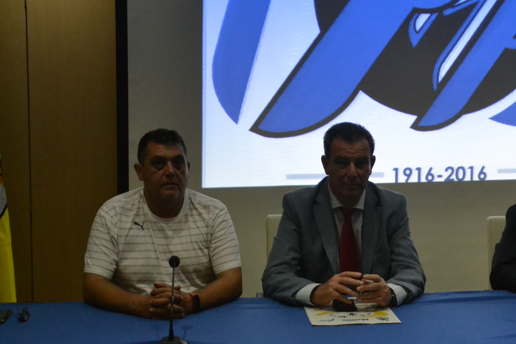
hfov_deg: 29.4
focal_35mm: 67
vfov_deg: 20.3
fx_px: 960
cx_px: 407
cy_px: 168
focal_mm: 28
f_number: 4
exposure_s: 1/500
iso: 2800
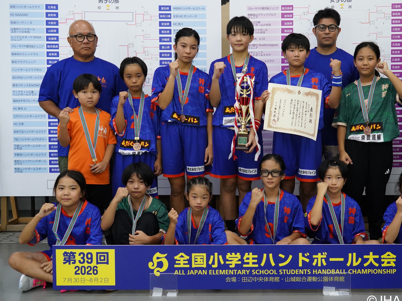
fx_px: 441
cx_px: 249
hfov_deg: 48.5
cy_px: 134
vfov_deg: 37.7
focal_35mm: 38
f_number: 5
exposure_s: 1/100
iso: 6400
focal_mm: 30
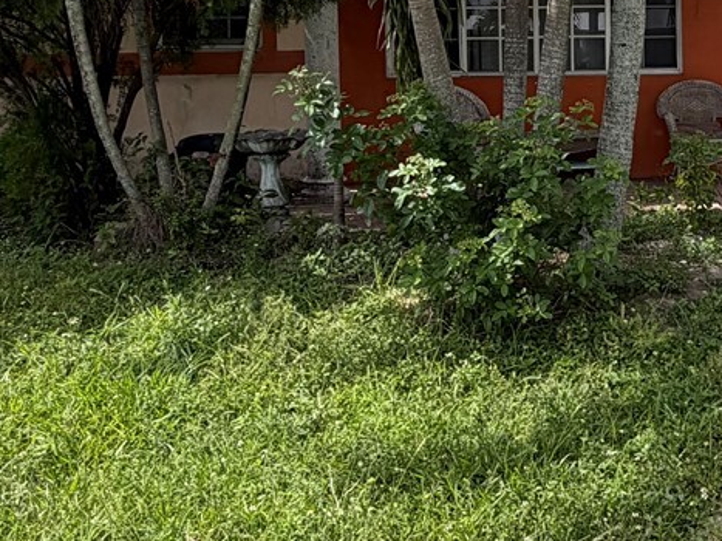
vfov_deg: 29.4
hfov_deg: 36.2
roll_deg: +1.3
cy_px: 88
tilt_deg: -1.3
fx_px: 1001
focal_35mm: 48
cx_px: 703
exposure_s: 1/770
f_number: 2.2
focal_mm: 2.22
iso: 32
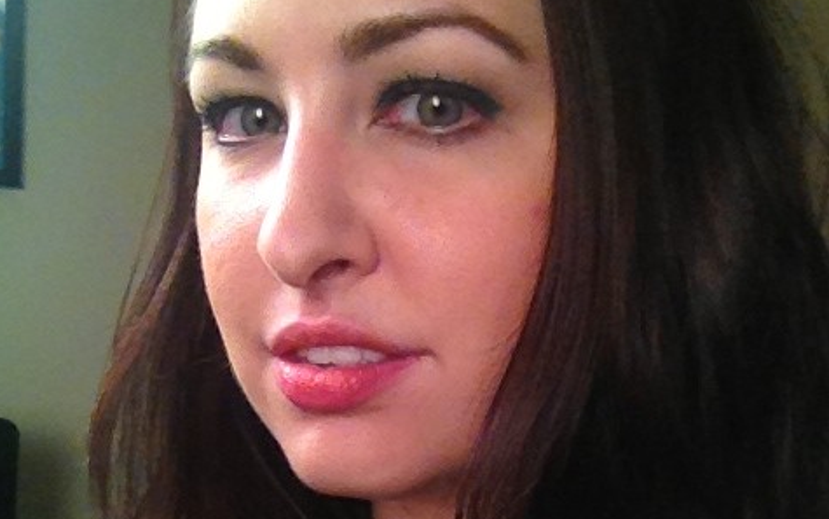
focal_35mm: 50
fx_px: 1130
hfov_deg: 40.3
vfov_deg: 25.5
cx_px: 412
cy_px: 391
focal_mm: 1.85
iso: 125
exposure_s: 1/300
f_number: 2.4
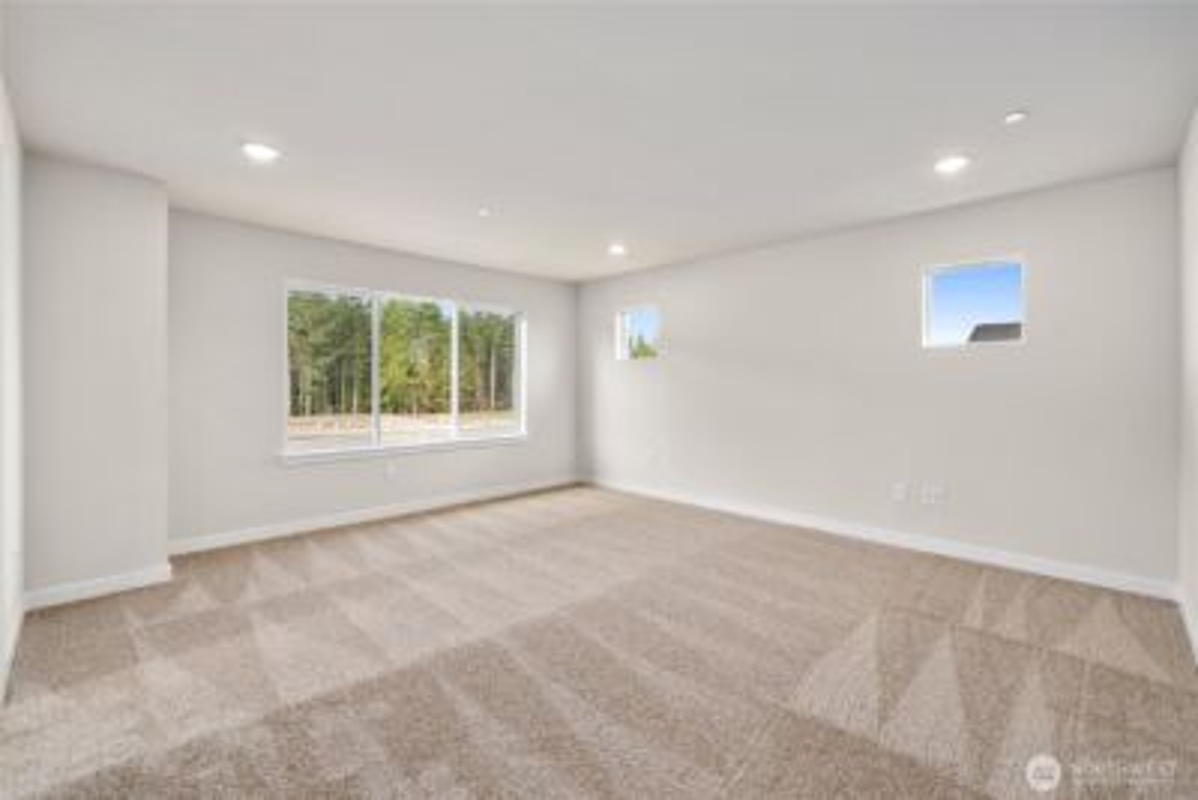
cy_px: 400
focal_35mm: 14
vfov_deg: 81.3
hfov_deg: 104.2
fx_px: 466
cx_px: 599
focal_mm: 14
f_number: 7.1
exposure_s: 1/25
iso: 1000
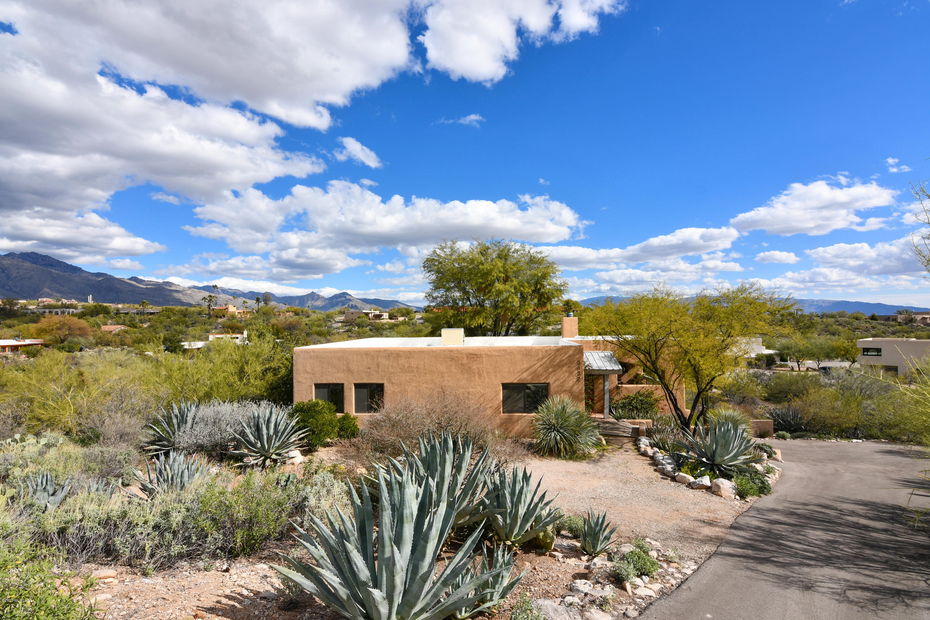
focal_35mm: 16
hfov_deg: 96.7
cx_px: 465
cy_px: 310
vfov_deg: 73.7
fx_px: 413
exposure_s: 1/250
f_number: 13
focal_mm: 11
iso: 100
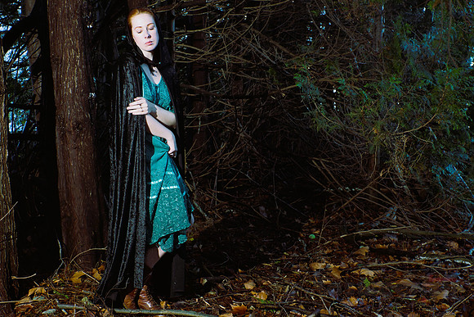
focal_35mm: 36
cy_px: 158
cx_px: 237
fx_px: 474
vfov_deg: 36.9
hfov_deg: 53.1
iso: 400
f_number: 5.6
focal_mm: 24
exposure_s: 1/60
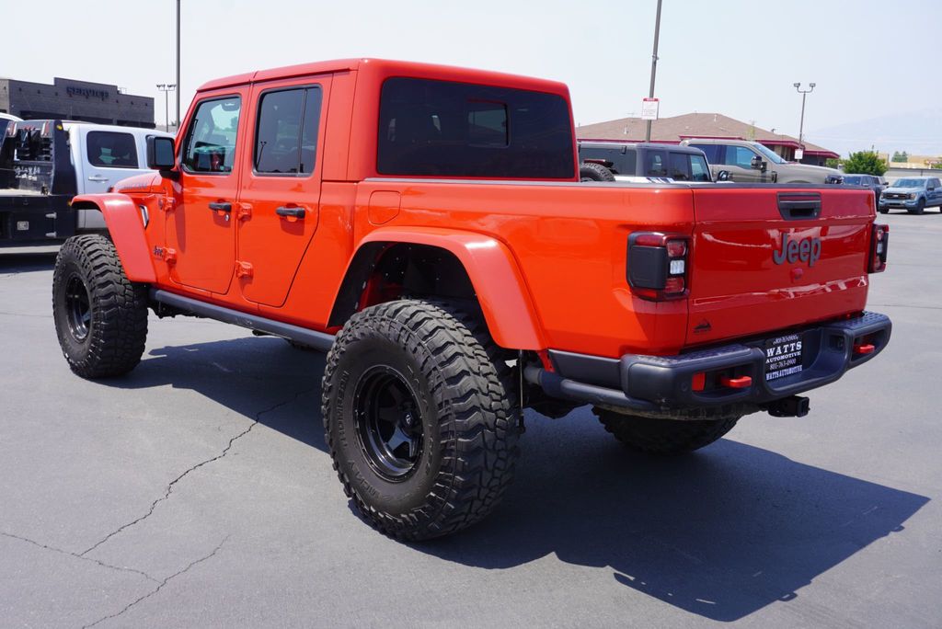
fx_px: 903
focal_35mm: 34
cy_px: 314
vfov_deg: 38.4
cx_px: 471
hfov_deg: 55.1
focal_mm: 23
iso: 100
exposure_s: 1/125
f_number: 9
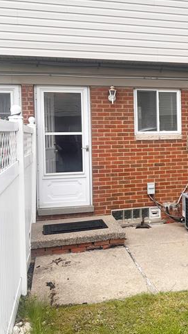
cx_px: 191
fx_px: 398
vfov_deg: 45.4
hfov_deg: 25.2
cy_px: 146
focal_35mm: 45
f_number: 1.5
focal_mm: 5.7
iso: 50
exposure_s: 1/561
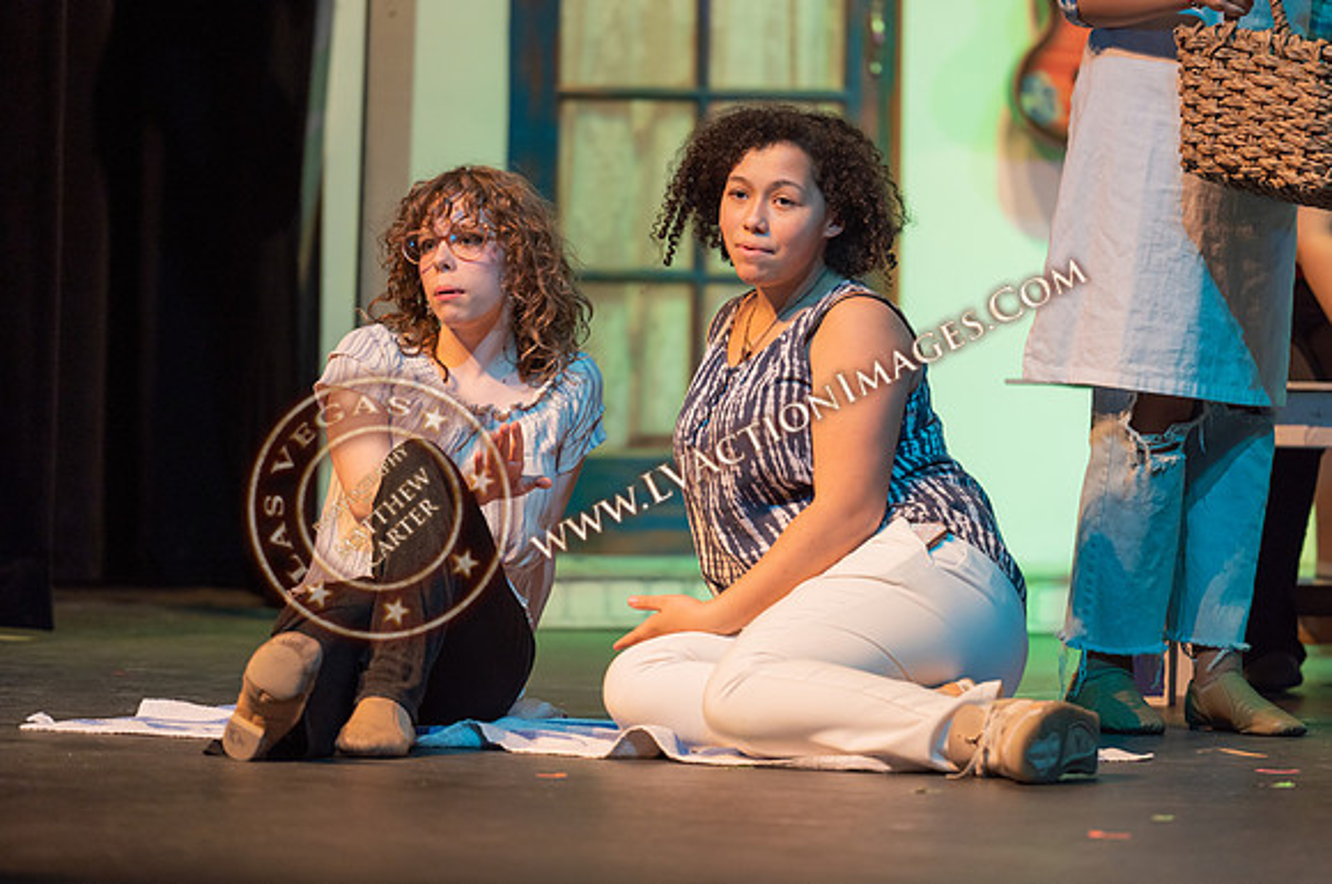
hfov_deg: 9.0
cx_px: 764
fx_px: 8485
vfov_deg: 6.0
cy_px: 403
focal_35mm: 230
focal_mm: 200
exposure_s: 1/250
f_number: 2.8
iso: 900
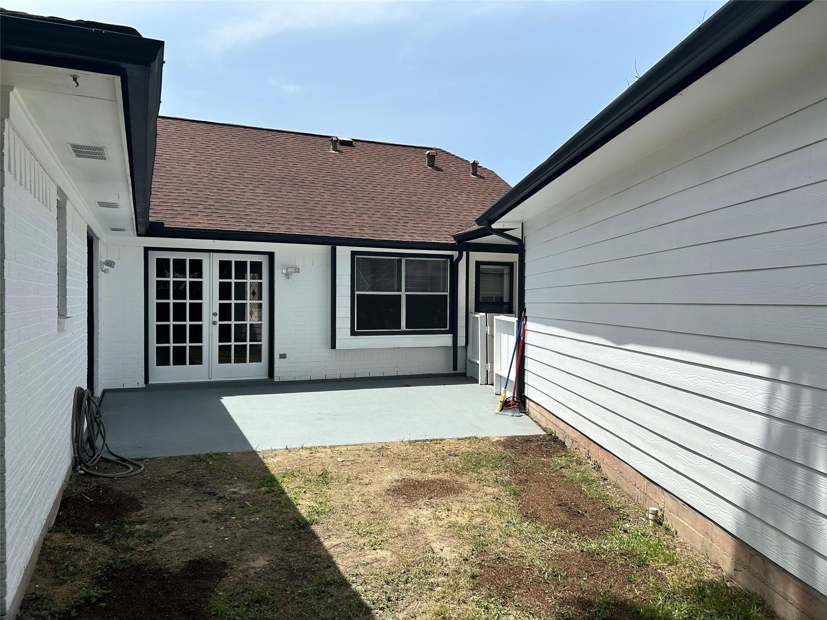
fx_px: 621
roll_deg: -0.5
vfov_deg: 53.1
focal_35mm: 26
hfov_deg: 67.3
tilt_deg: -1.5
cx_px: 414
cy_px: 310
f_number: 1.5
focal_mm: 5.7
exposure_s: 1/4831
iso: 50
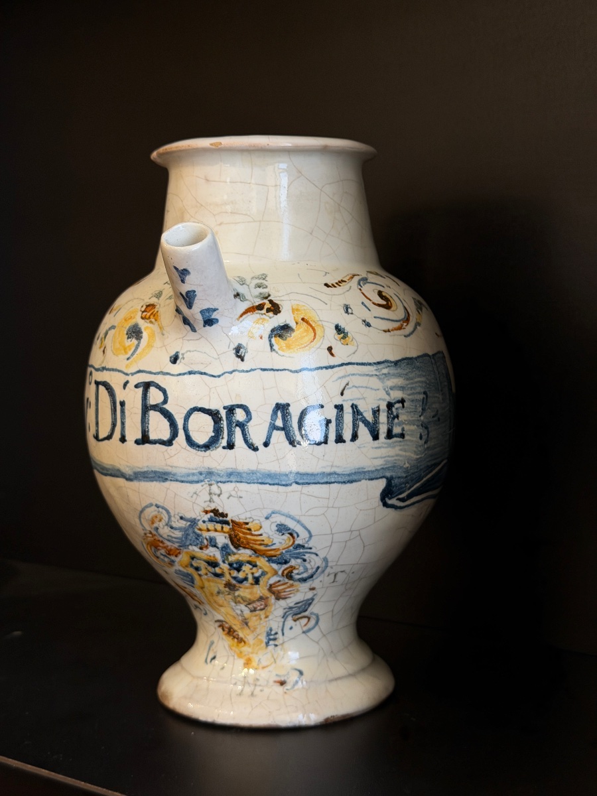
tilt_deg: -6.4
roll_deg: +0.2
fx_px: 1104
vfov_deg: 39.7
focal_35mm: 48
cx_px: 298
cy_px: 398
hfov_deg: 30.3
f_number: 1.78
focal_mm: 6.76
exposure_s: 1/50
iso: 64
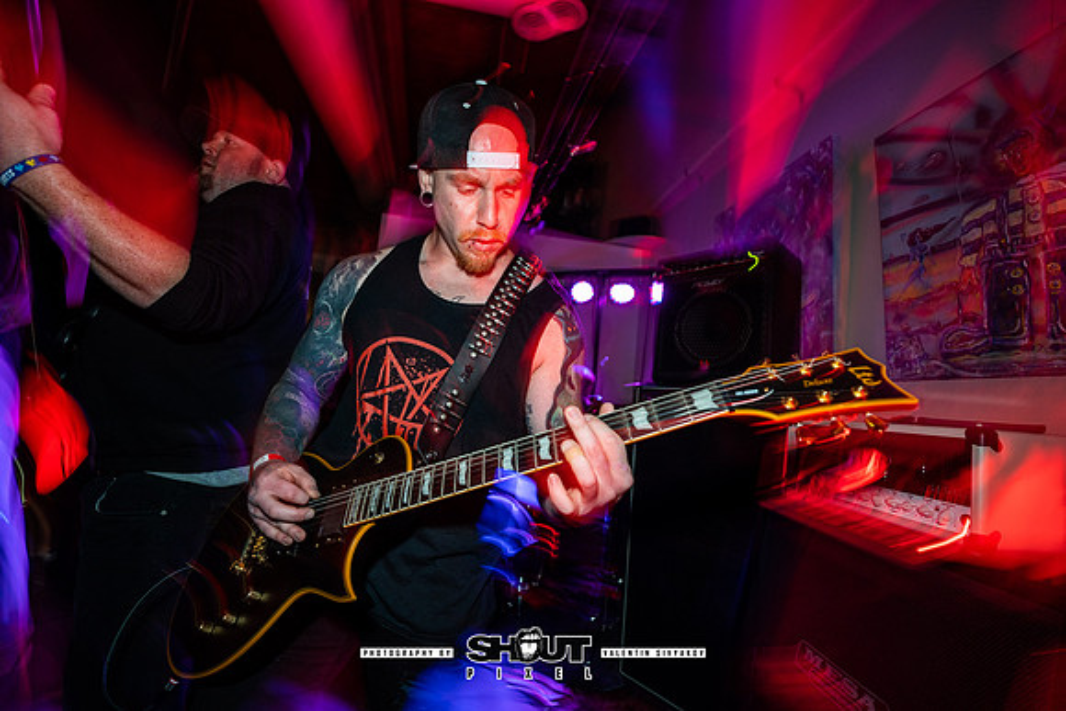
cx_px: 533
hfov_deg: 104.2
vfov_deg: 81.2
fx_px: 415
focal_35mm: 14
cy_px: 356
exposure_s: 1/10
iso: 160
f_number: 2.8
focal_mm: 14
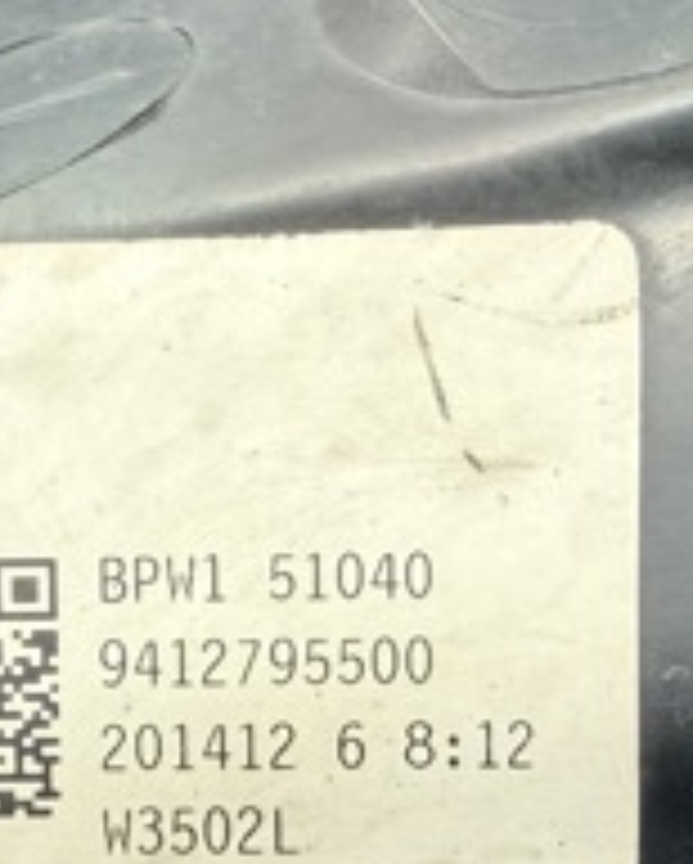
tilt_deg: -55.7
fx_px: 1997
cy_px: 709
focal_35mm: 78
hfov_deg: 19.6
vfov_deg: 24.0
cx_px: 216
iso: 200
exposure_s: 1/121
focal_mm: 2.22
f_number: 2.2
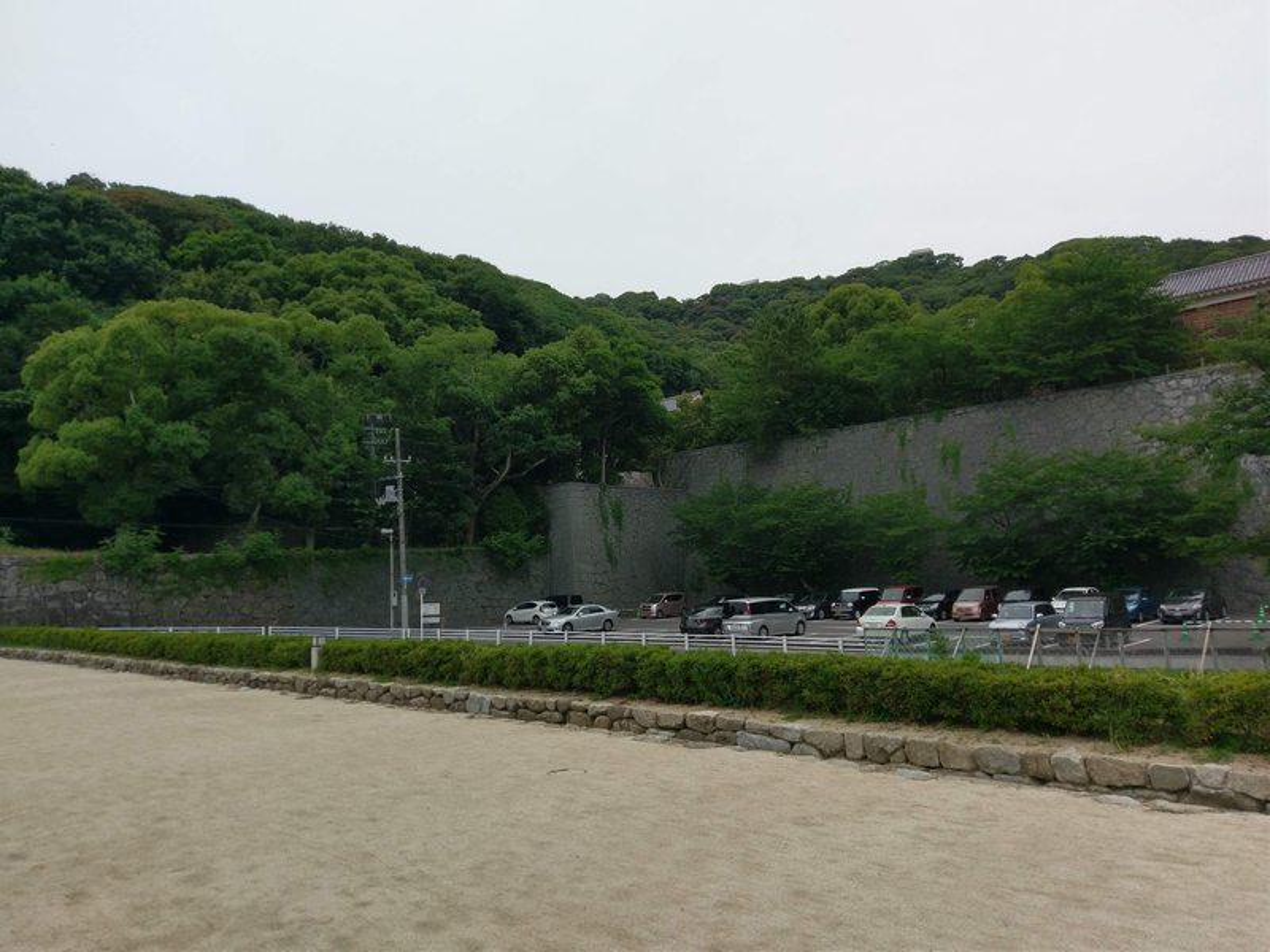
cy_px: 476
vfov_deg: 53.1
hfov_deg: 67.3
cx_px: 635
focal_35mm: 26
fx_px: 954
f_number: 1.8
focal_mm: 4.58
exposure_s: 1/2595
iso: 100
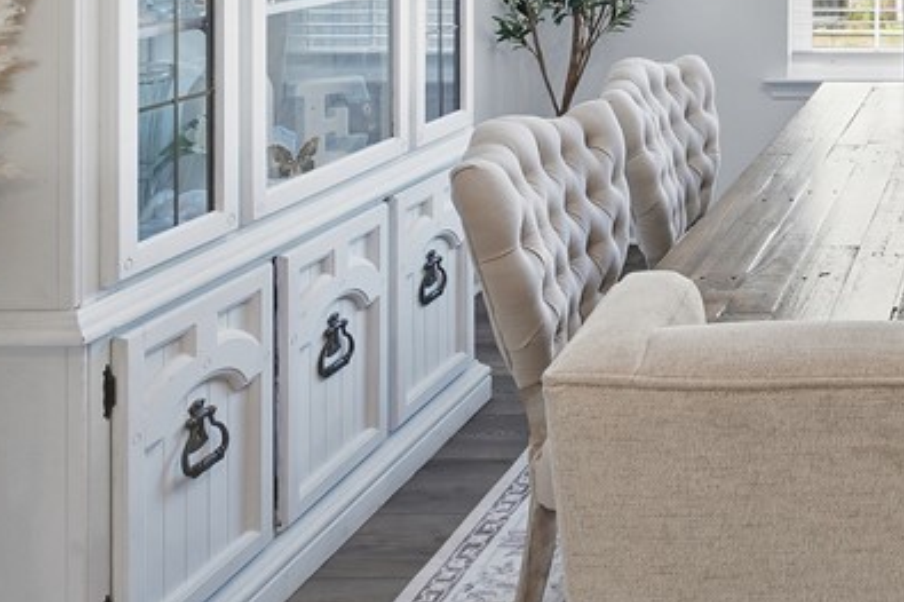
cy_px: -124
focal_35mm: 44
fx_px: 1104
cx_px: 1029
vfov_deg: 26.9
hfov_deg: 36.5
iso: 320
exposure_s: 1/60
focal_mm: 16
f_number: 9
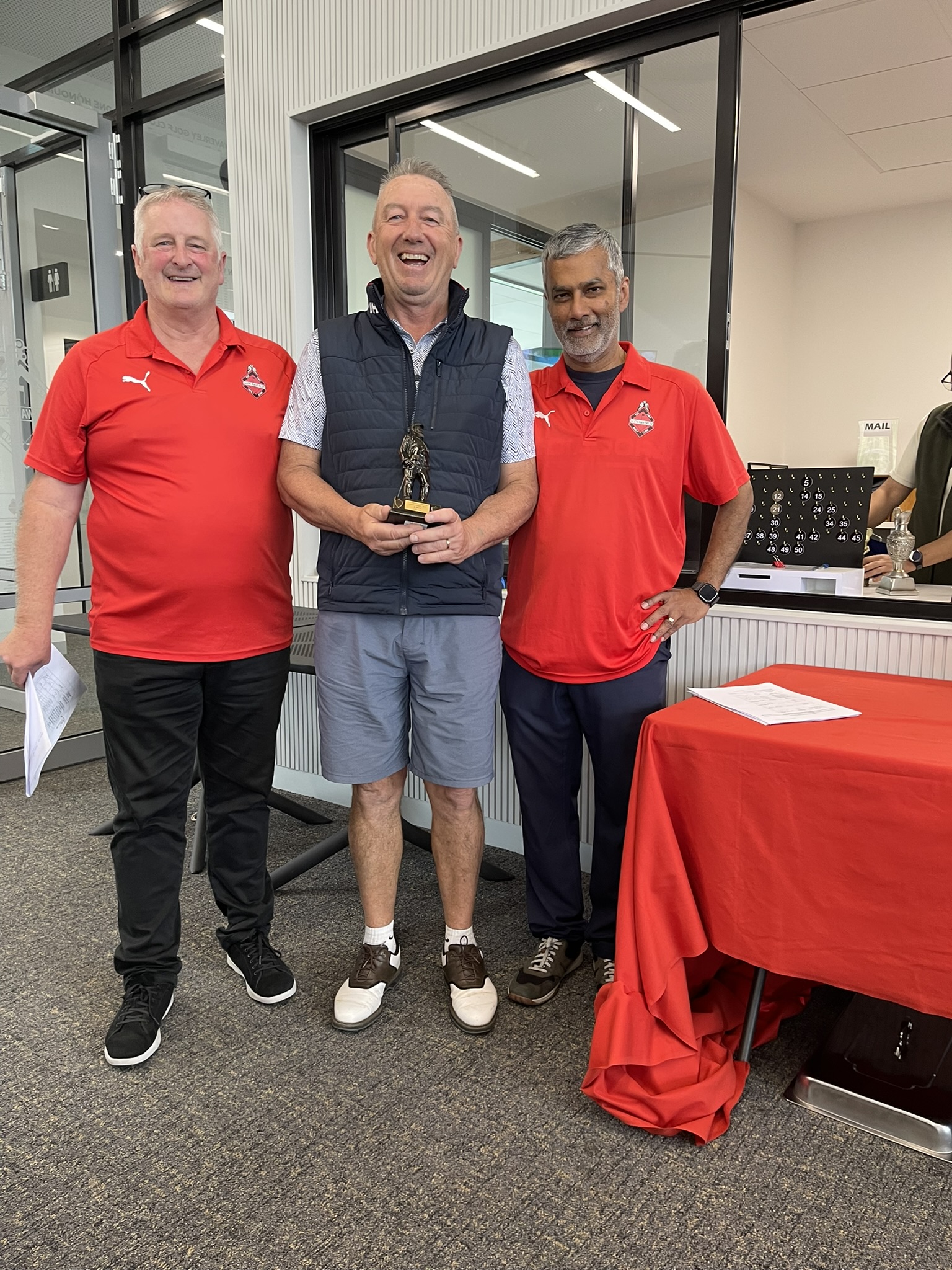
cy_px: 635
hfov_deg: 54.9
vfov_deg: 69.4
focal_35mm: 25
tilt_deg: -9.8
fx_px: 917
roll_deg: +0.1
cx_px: 476
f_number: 1.6
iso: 125
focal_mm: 5.1
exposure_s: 1/84
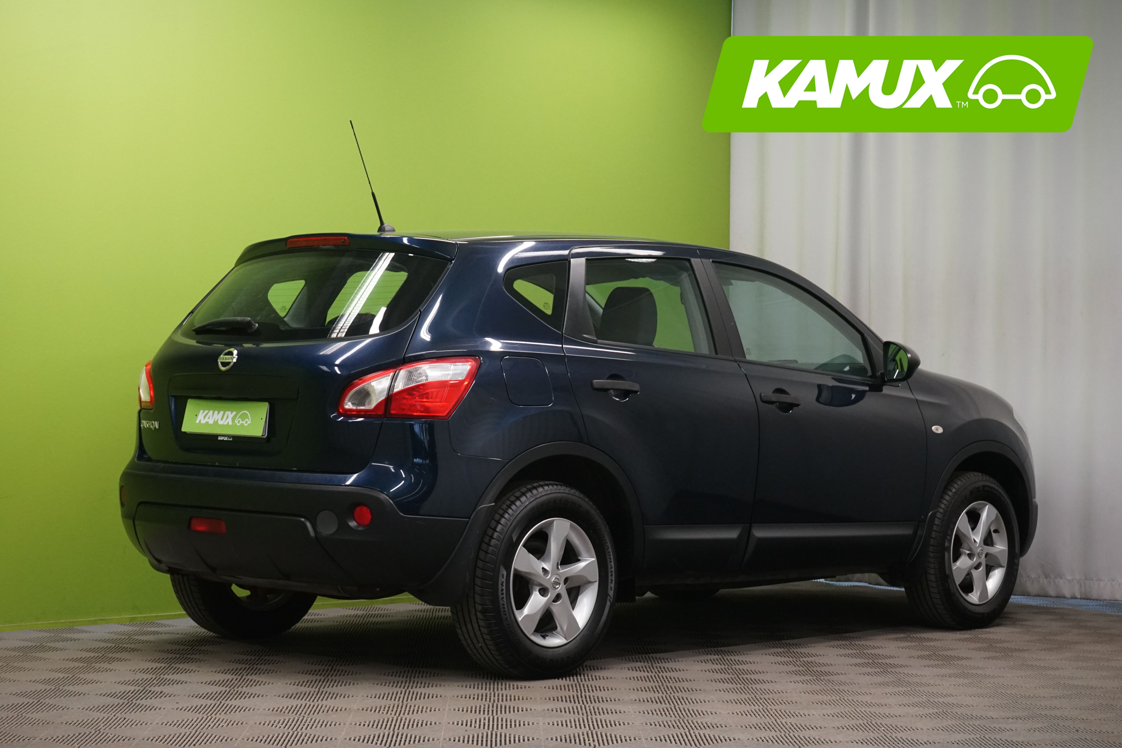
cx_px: 561
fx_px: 2181
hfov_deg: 28.8
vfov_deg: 19.5
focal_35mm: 70
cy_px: 374
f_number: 9
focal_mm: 70
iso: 2500
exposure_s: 1/30
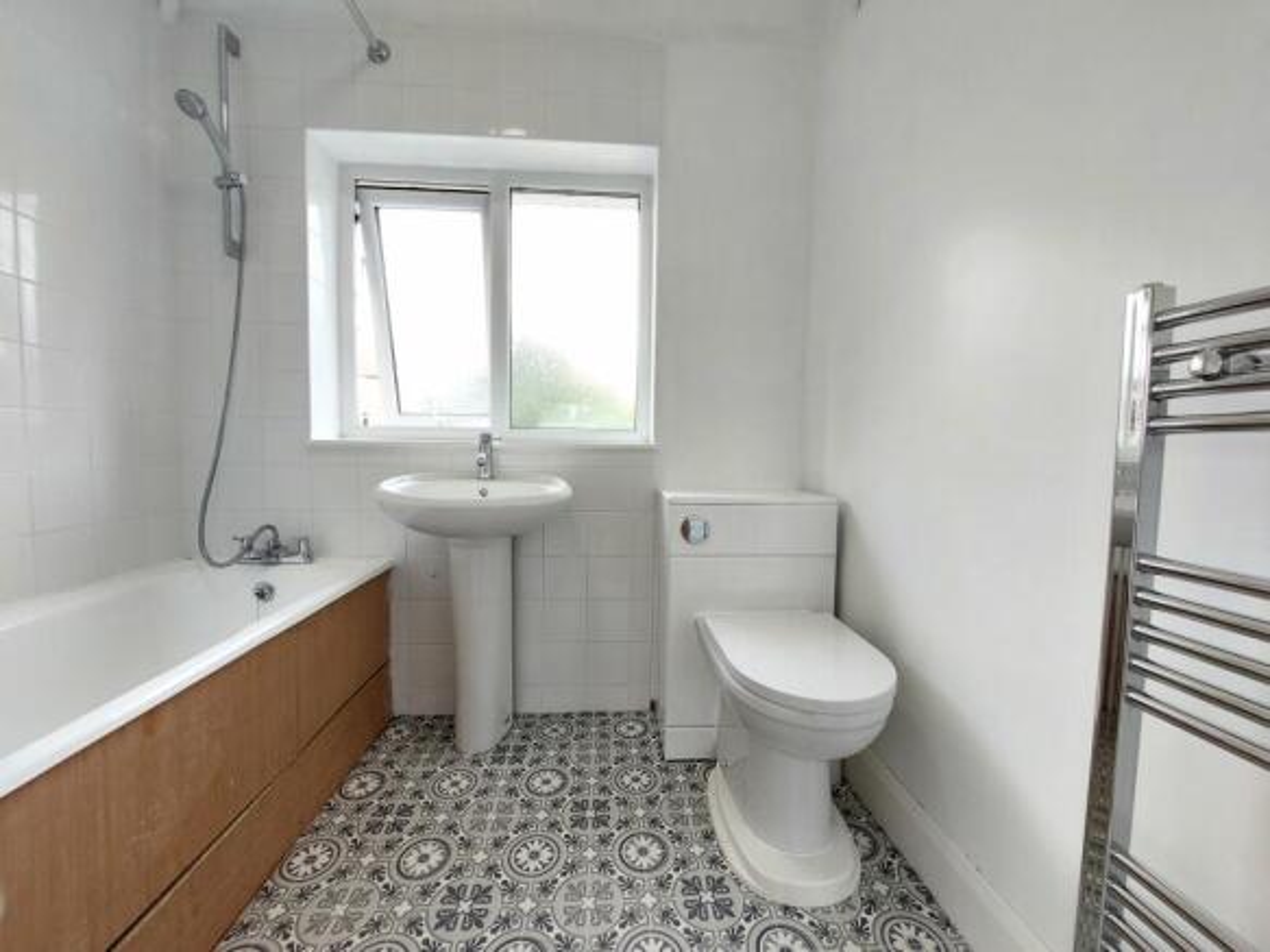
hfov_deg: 106.2
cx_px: 635
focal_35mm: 13
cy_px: 476
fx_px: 477
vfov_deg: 89.9
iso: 100
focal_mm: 1.74
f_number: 2.2
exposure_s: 1/100
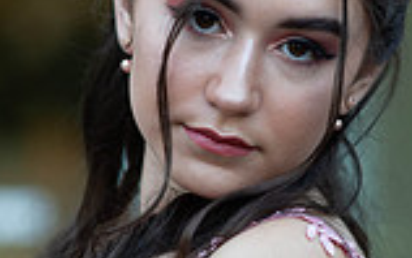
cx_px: 236
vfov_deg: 5.3
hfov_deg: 8.5
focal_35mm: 246
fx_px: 2764
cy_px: 167
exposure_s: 1/640
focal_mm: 85
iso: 250
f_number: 2
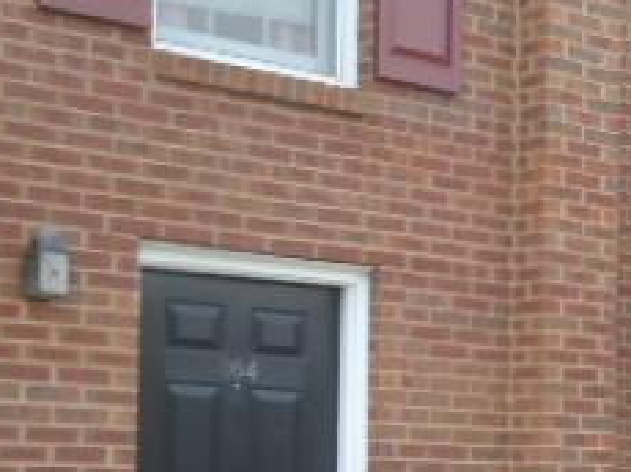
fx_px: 1876
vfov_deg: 14.0
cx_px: 757
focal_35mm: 103
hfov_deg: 18.1
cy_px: 543
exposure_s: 1/125
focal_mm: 6.7
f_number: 3.2
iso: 80
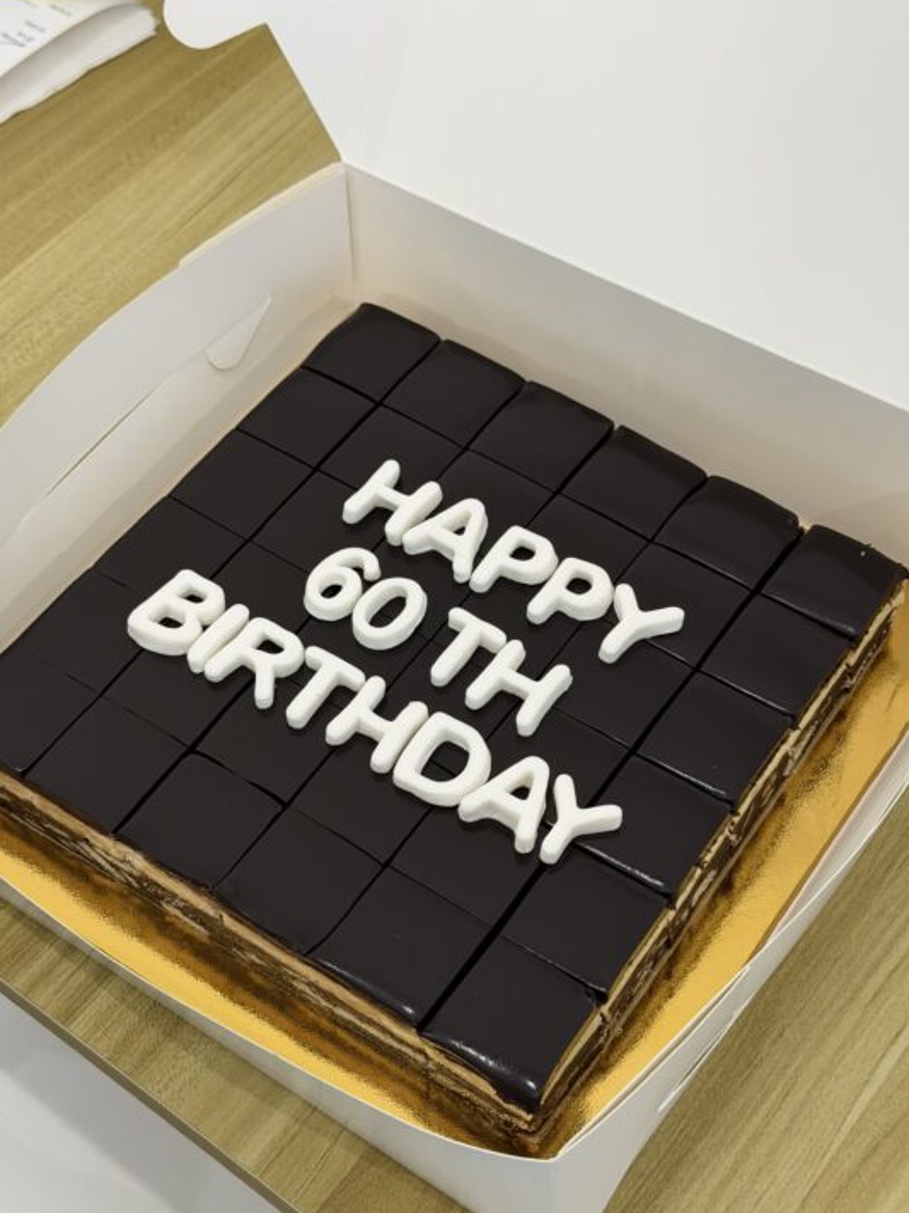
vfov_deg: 35.5
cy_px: 643
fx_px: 1891
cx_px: 457
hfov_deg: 27.0
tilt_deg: -55.3
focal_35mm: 54
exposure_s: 1/100
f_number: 1.78
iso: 80
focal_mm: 6.76
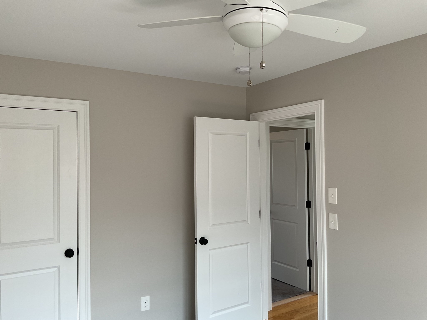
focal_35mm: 29
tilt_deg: -0.6
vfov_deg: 48.2
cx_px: 214
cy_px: 160
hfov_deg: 61.7
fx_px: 358
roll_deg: +0.2
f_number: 1.8
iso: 32
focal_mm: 3
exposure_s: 1/100
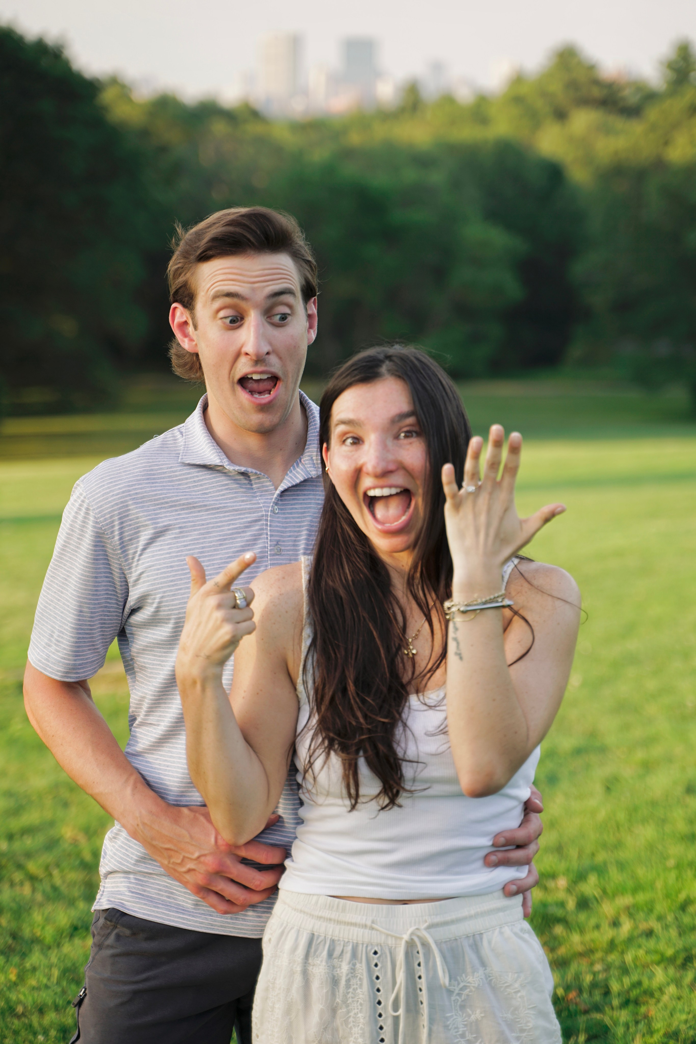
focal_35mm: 75
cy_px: 522
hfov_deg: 18.2
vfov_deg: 27.0
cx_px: 348
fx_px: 2174
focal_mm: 75
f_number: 2.8
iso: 100
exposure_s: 1/250
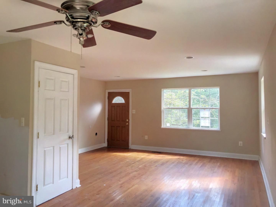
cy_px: 104
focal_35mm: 28
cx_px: 138
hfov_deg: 63.4
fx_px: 223
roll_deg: -0.1
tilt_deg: +2.4
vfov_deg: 49.7
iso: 25
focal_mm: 3.99
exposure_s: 1/45
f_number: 1.8
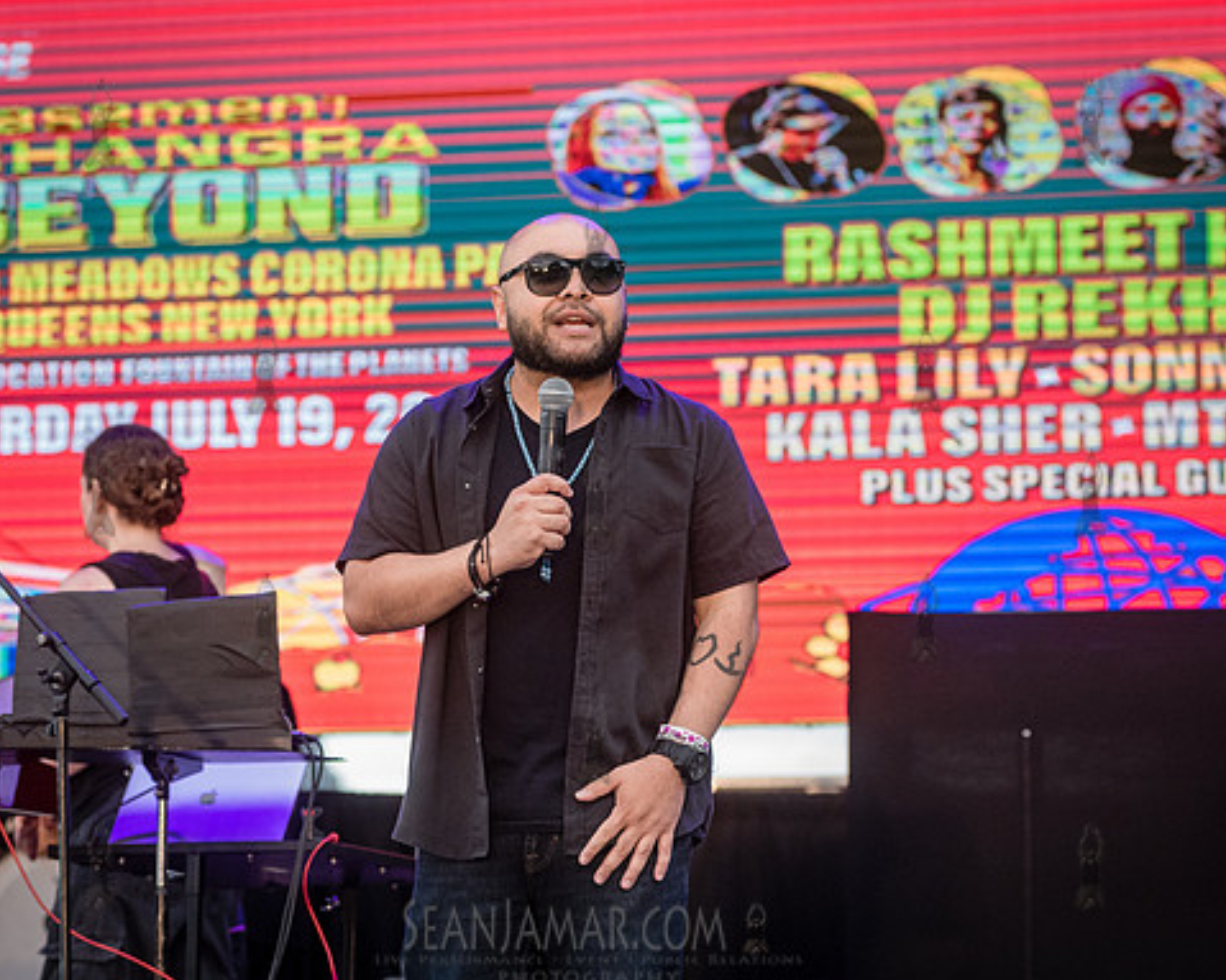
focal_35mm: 140
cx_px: 584
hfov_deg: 13.8
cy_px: 578
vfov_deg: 11.0
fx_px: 5079
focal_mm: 105
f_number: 4.5
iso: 3200
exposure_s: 1/1250
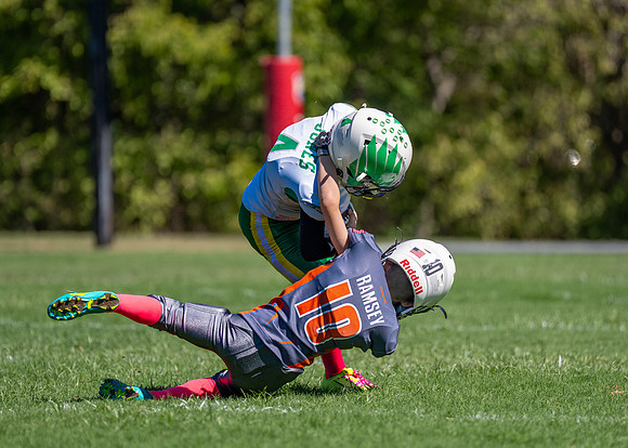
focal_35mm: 294
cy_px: 207
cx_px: 291
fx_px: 5248
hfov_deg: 6.8
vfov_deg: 4.9
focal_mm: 188
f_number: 2.8
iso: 160
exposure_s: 1/3200
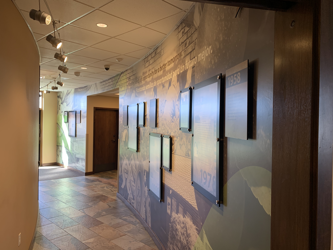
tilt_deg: +1.2
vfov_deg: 53.1
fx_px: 250
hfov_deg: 67.3
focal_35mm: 26
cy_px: 125
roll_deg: -1.0
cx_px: 166
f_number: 1.8
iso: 64
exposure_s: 1/60
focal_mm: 4.25
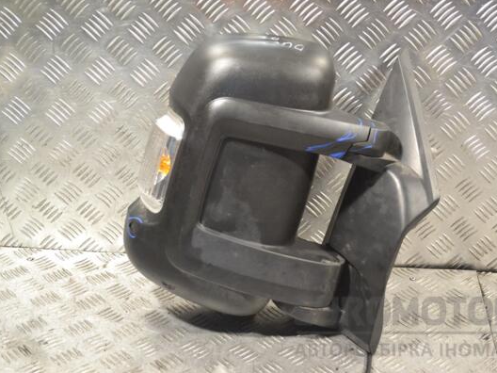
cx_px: 277
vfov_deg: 24.8
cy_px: 186
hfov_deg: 32.7
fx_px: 847
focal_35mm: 59
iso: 3200
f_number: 5.6
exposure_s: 1/320
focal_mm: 36
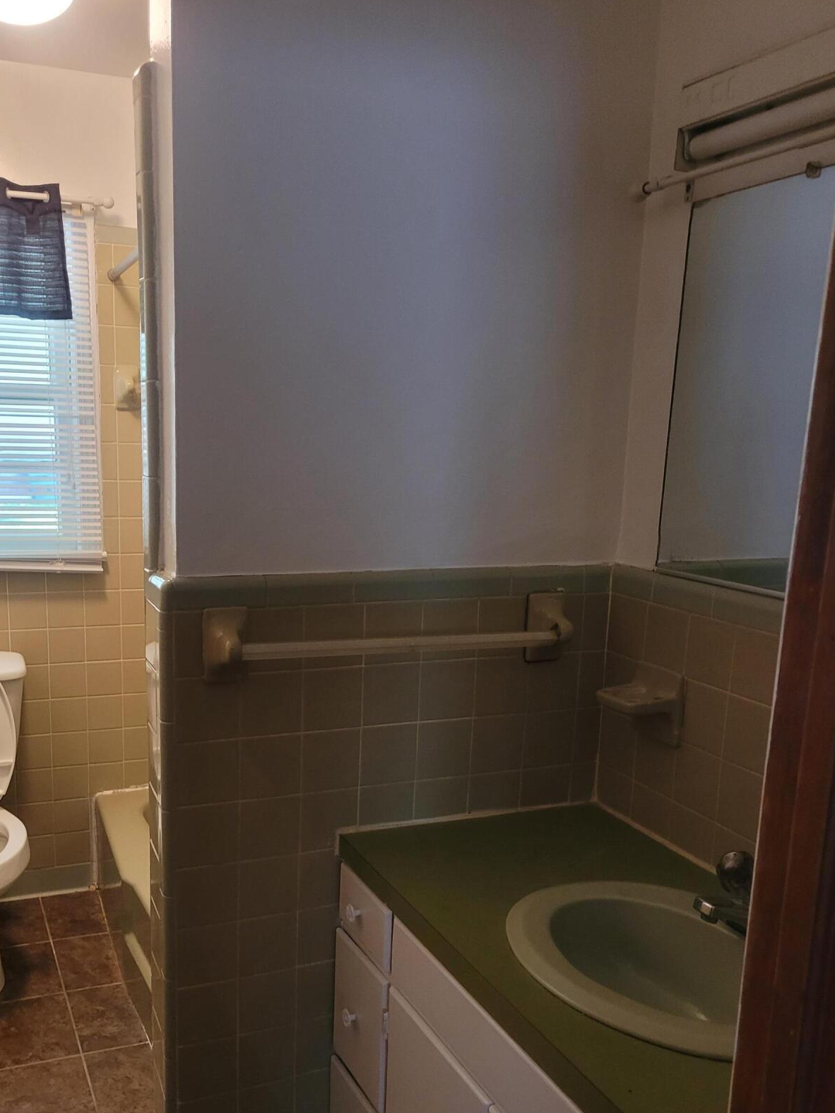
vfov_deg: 54.9
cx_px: 312
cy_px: 677
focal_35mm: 33
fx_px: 1061
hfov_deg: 42.6
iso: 250
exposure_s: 1/40
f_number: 1.8
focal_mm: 5.4
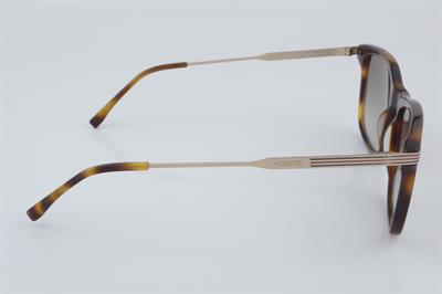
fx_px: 828
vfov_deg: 20.1
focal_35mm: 68
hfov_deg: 29.9
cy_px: 147
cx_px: 221
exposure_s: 1/4
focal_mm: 45
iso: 100
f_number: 32
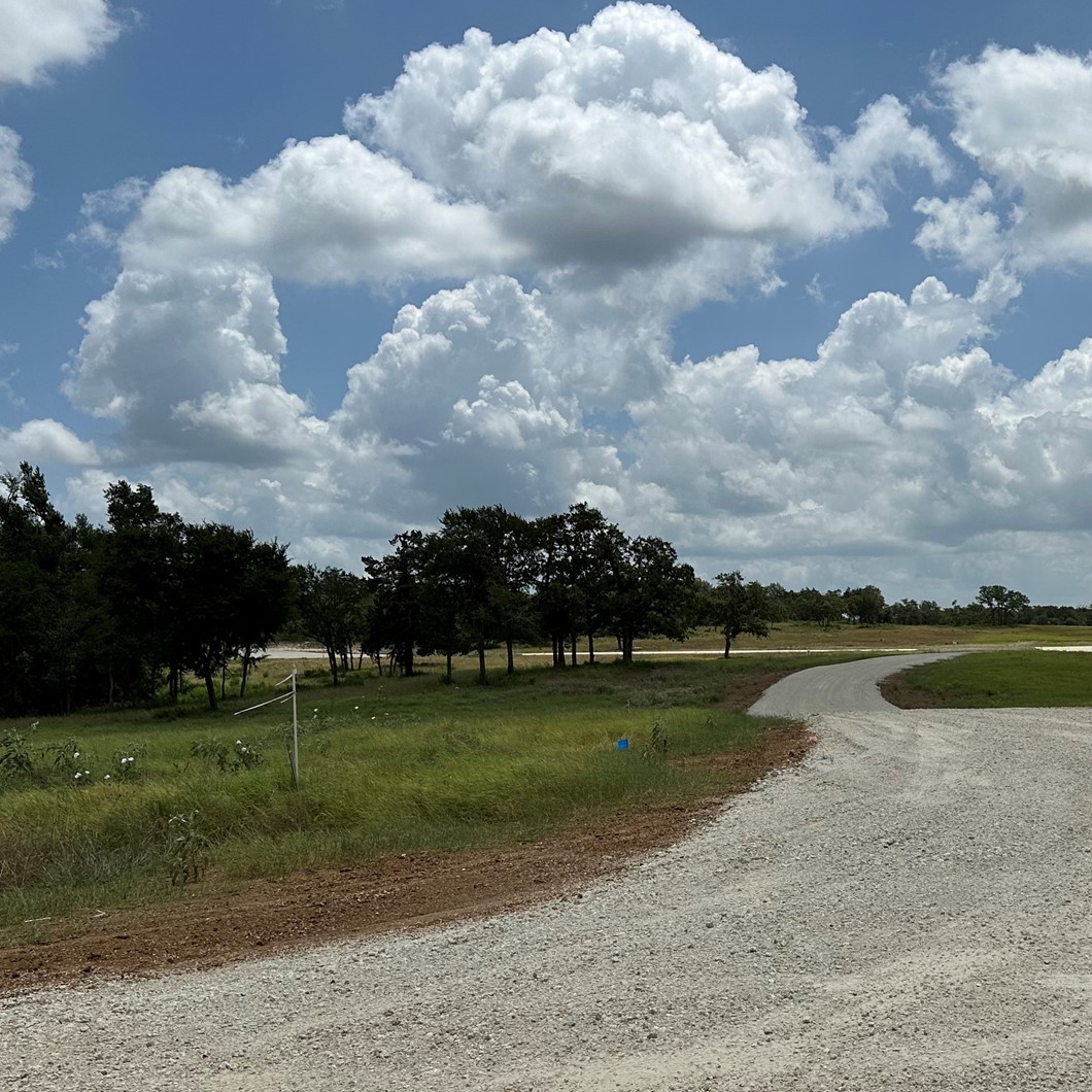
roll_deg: -2.0
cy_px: 636
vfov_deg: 40.8
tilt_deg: -0.4
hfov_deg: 40.2
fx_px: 1463
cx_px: 758
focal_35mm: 41
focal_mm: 6.86
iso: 80
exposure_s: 1/12048
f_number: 1.78
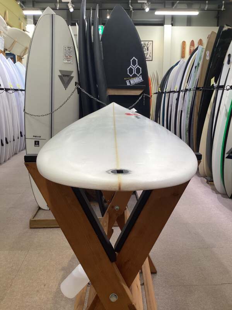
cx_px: 116
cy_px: 155
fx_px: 277
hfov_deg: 45.4
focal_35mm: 31
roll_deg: +0.3
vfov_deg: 58.4
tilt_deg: -9.8
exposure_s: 1/50
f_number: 2.4
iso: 50
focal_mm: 3.3
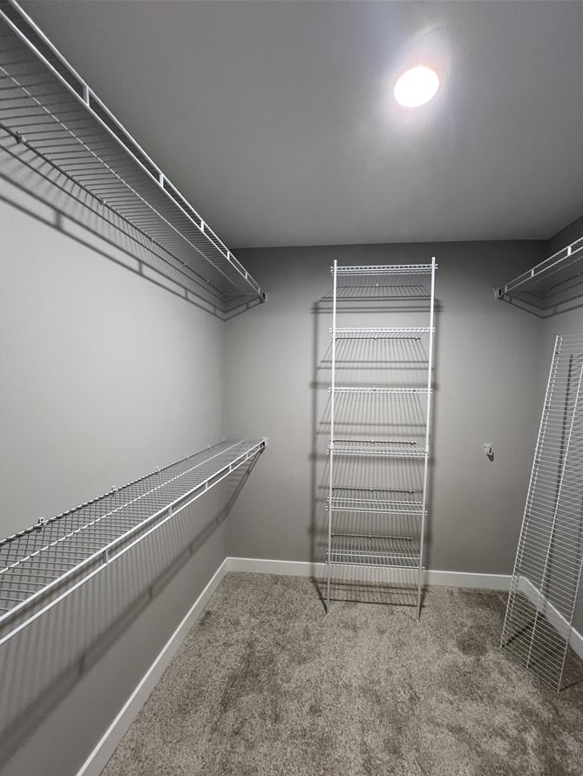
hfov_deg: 85.7
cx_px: 306
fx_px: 314
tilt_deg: -4.4
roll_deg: -0.1
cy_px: 417
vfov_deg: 101.8
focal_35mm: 14
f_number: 1.8
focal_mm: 1.57
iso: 125
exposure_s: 1/60
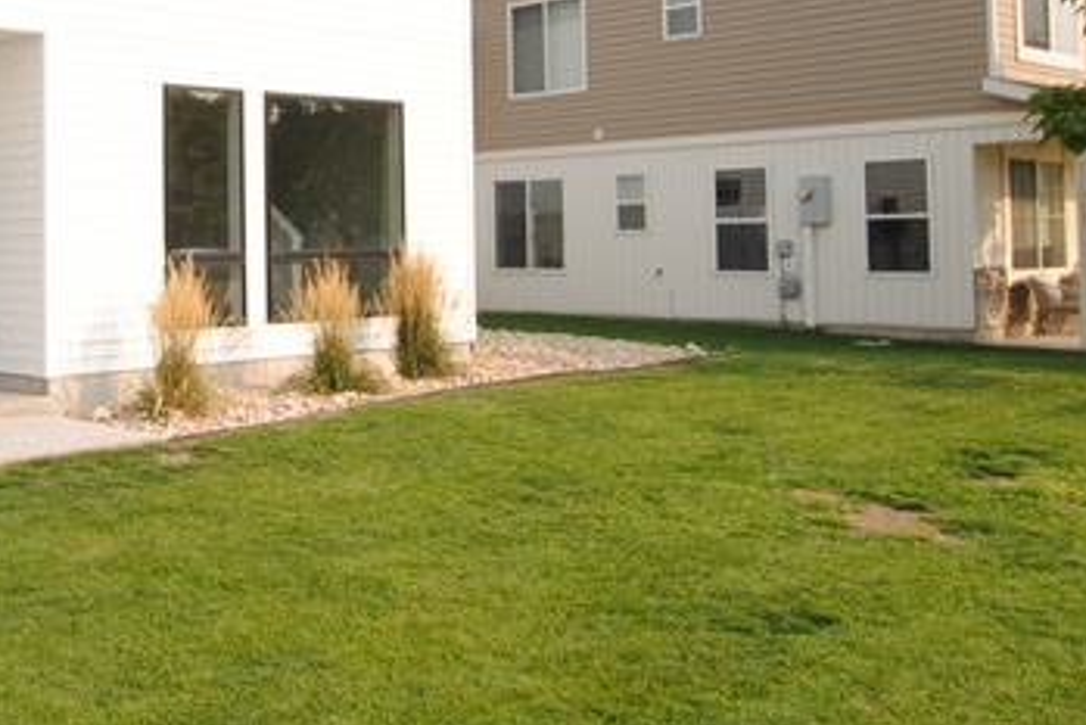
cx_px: 317
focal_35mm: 44
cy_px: 210
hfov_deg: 43.5
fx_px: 1328
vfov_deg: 30.2
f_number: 5.6
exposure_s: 1/250
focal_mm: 10
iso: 100
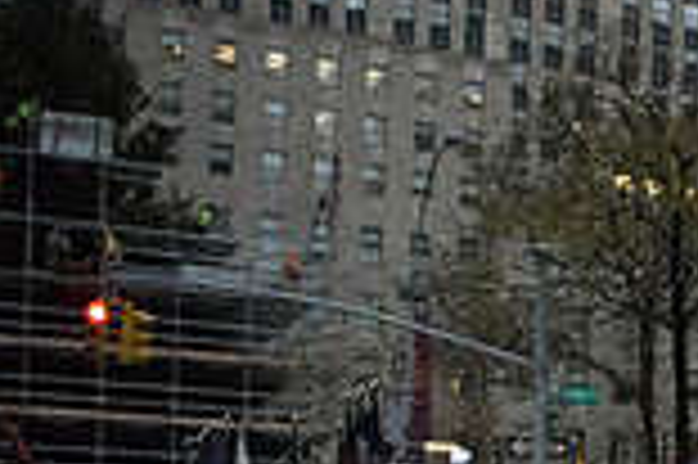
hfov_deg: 19.2
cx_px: 1108
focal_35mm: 90
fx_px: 1743
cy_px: 628
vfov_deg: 14.4
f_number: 2.8
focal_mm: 24
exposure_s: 1/4000
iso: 10000
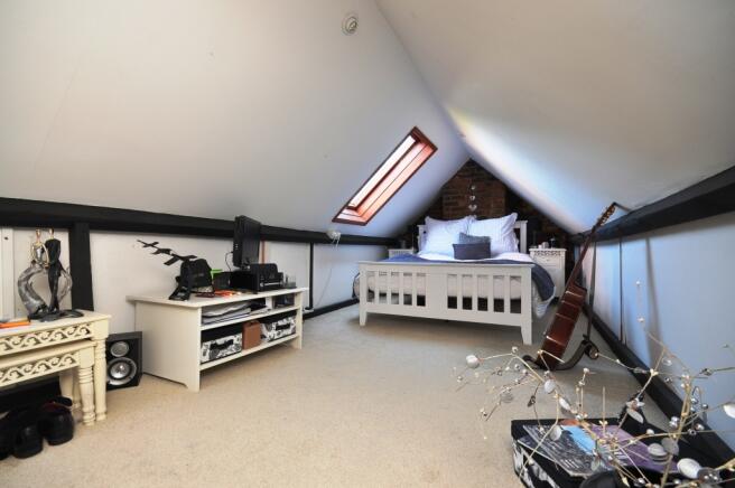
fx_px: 306
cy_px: 244
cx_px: 368
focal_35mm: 15
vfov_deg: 77.2
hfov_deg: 100.4
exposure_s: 1/6
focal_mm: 10
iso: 200
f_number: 8
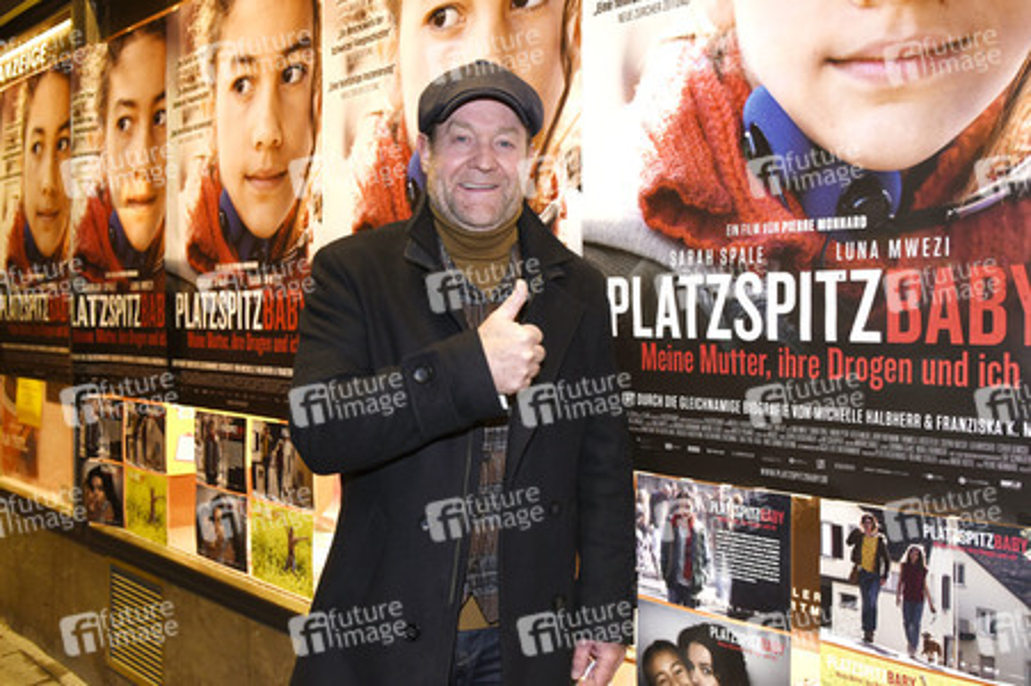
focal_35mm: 30
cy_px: 343
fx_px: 859
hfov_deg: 62.0
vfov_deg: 43.5
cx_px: 516
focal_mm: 30
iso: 1250
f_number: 6.3
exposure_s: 1/60
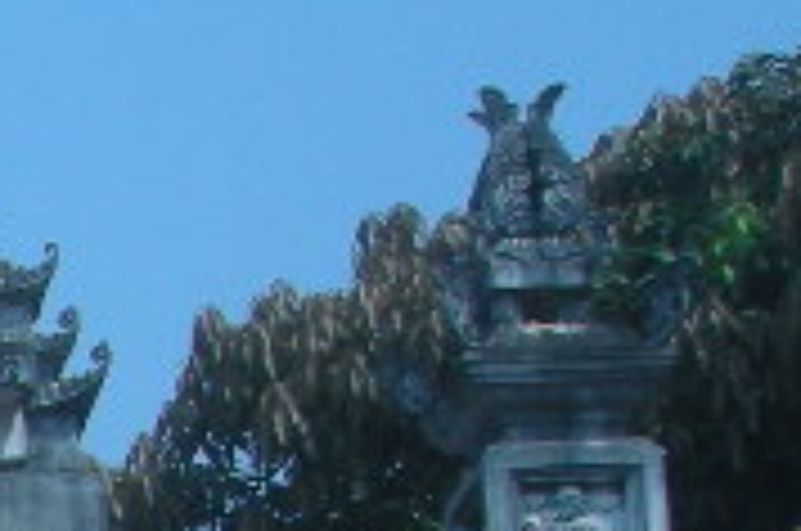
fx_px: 4797
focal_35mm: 216
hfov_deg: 8.3
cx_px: -1426
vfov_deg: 5.9
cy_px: 1606
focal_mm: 7.5
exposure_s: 1/250
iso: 64
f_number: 6.1
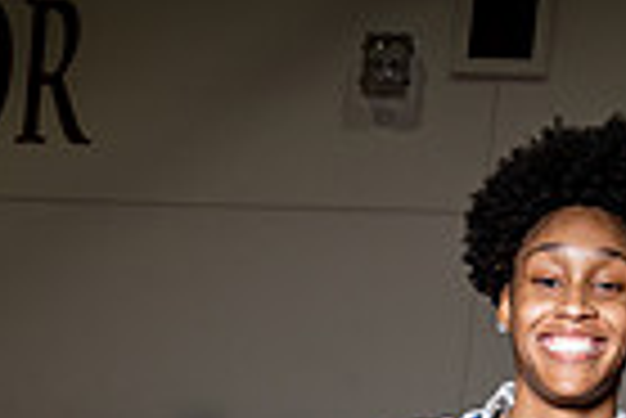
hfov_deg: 18.5
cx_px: 432
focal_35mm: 110
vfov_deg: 10.9
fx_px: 1915
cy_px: 953
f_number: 6.3
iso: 320
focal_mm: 34
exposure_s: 1/250
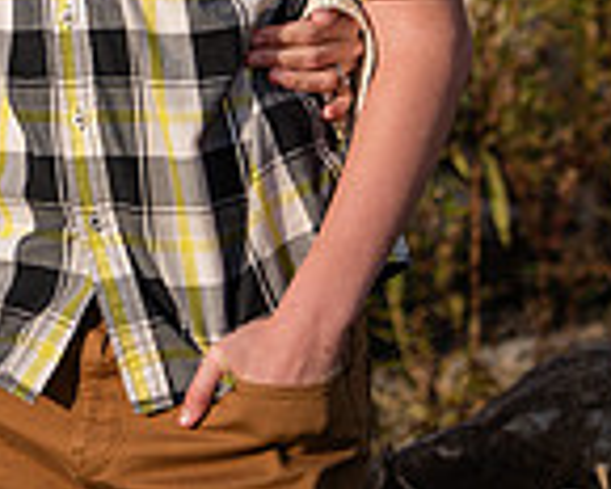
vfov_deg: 3.5
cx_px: -265
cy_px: -301
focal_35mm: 436
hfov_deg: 4.4
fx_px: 7884
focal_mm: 116
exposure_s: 1/2500
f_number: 3.5
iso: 220
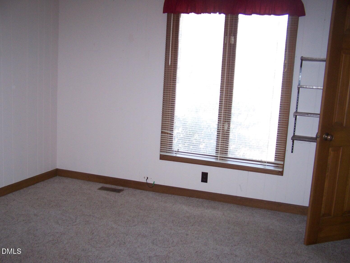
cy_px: 132
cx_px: 175
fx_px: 384
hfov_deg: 49.0
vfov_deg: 37.7
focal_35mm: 38
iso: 140
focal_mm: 6.3
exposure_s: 1/60
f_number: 2.8
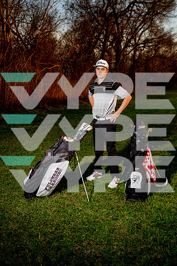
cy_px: 133
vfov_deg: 50.7
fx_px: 280
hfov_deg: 35.1
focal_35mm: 38
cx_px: 88
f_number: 4
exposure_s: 1/250
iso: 100
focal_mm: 38
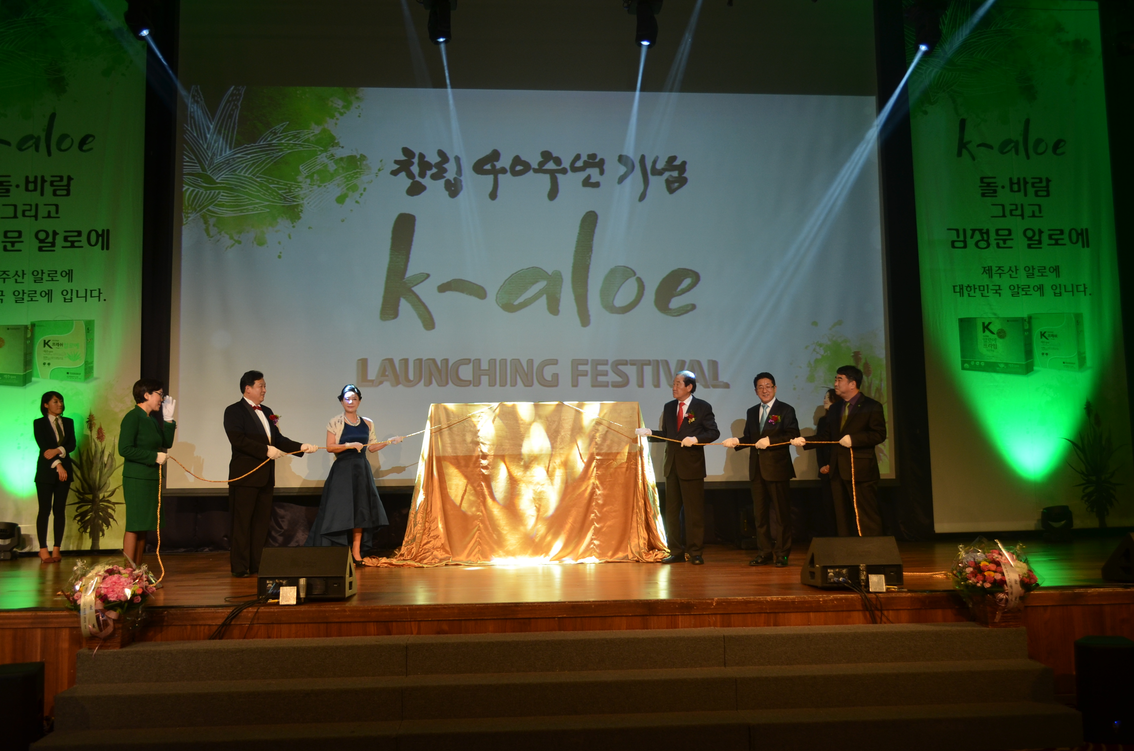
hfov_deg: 57.3
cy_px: 376
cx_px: 567
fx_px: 1037
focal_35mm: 33
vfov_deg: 39.8
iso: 400
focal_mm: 22
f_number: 4.5
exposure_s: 1/80
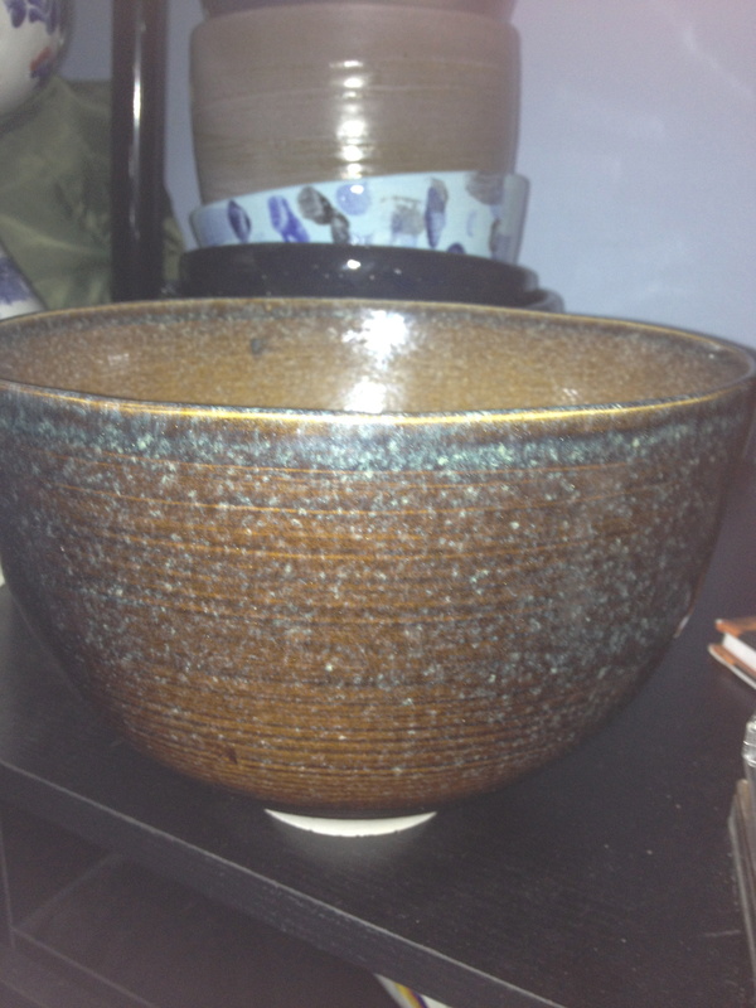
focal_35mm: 35
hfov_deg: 40.7
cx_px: 378
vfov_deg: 52.6
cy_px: 504
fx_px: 1019
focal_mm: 4.28
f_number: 2.4
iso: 80
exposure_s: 1/17
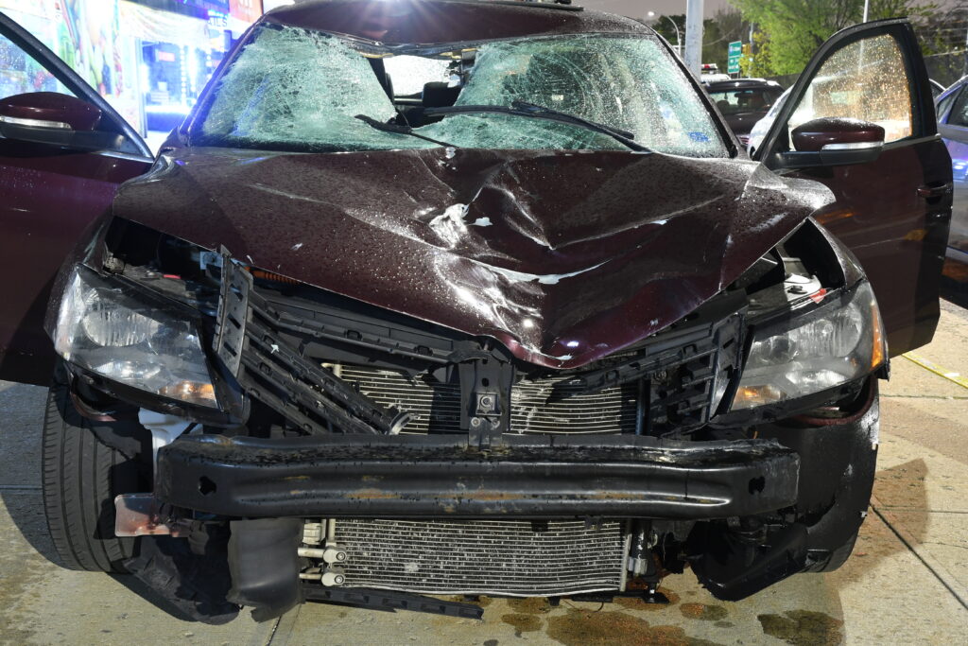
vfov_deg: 29.9
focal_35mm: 45
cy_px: 323
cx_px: 484
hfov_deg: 43.6
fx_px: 1210
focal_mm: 30
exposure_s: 5
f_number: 8
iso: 800
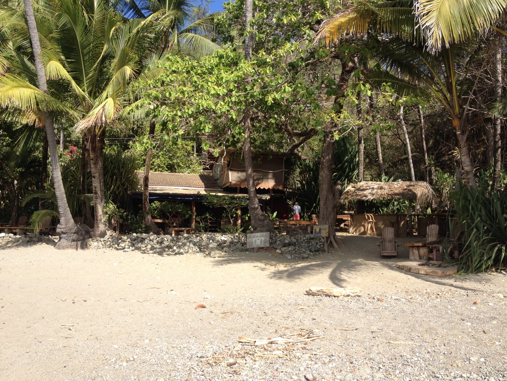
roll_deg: +0.0
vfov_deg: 40.7
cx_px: 254
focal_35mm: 35
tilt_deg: +2.7
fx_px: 513
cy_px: 190
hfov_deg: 52.6
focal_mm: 4.28
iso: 50
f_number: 2.4
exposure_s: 1/1022
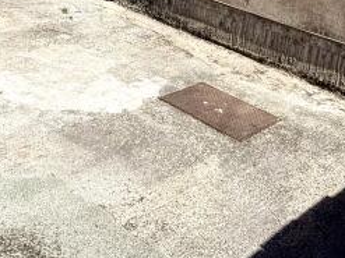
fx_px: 578
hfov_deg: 33.1
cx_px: 129
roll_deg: -6.3
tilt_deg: -11.2
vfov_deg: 22.8
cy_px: -66
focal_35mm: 58
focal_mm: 2.22
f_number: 2.2
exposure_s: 1/770
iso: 25
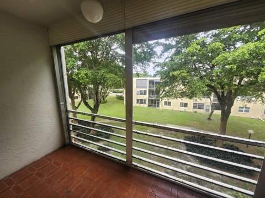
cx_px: 132
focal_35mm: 13
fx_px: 99
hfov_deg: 106.2
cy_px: 99
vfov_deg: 89.8
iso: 50
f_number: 2.2
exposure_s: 1/60
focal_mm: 1.74
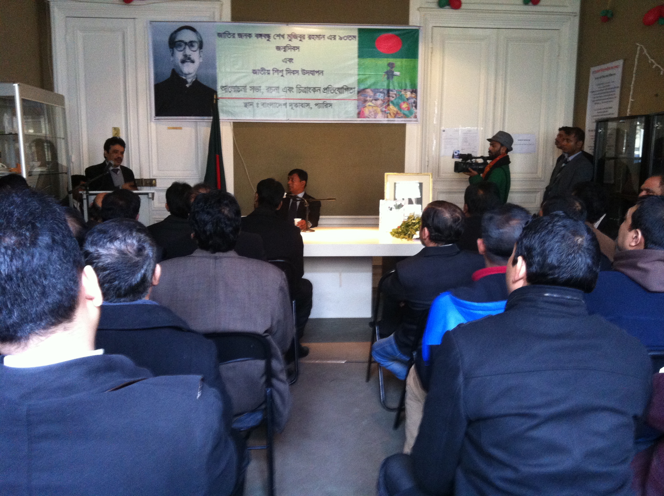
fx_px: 670
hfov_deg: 52.7
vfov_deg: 40.6
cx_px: 332
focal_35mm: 35
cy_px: 248
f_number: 2.8
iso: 320
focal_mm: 3.85
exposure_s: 1/15
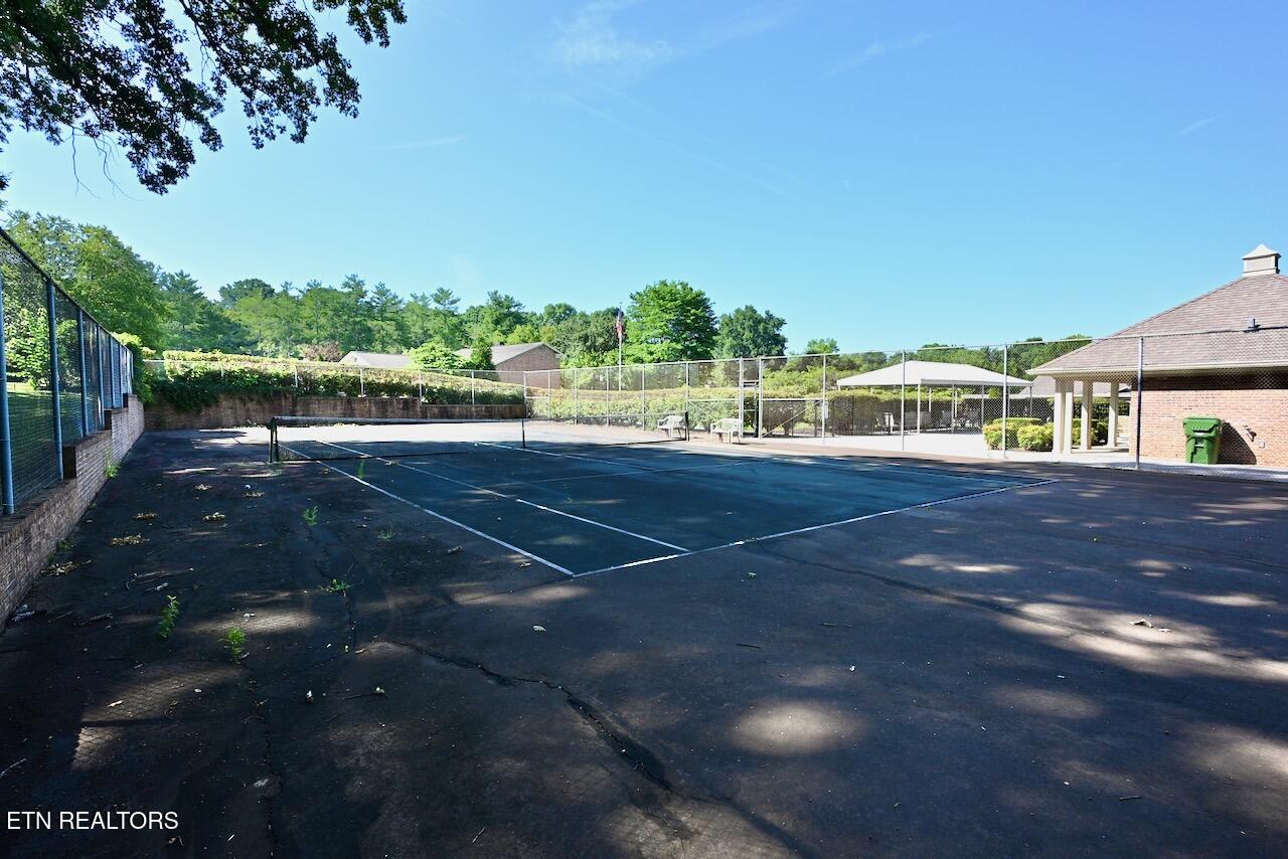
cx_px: 644
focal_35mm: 18
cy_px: 430
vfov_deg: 67.4
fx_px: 644
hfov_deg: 90.0
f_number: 5.6
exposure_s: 1/250
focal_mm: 12
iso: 140
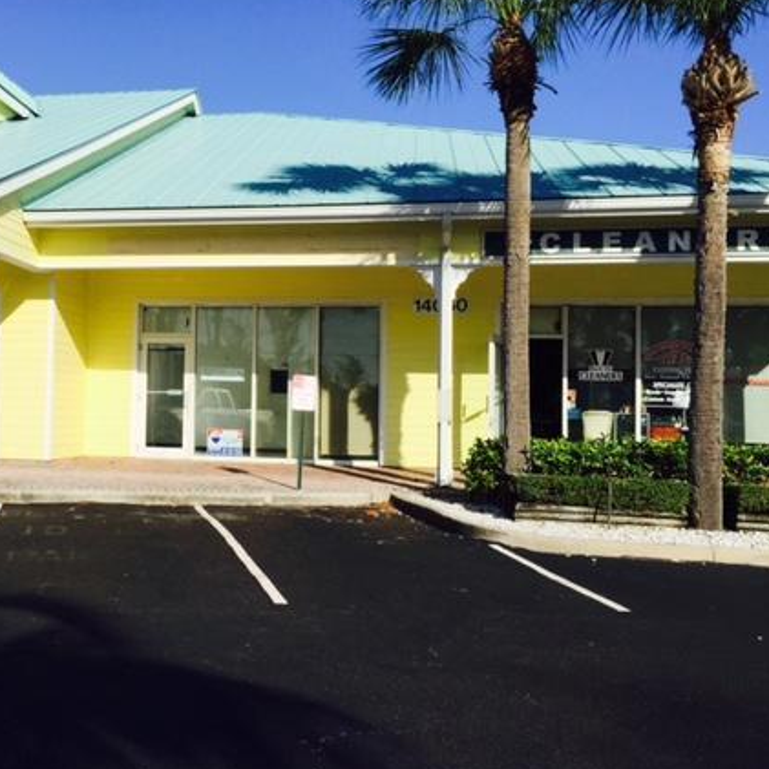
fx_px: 980
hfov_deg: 41.6
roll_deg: -2.9
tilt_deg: +0.8
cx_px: 194
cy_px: 384
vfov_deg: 42.8
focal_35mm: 39
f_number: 2.2
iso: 32
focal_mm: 4.15
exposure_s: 1/3968
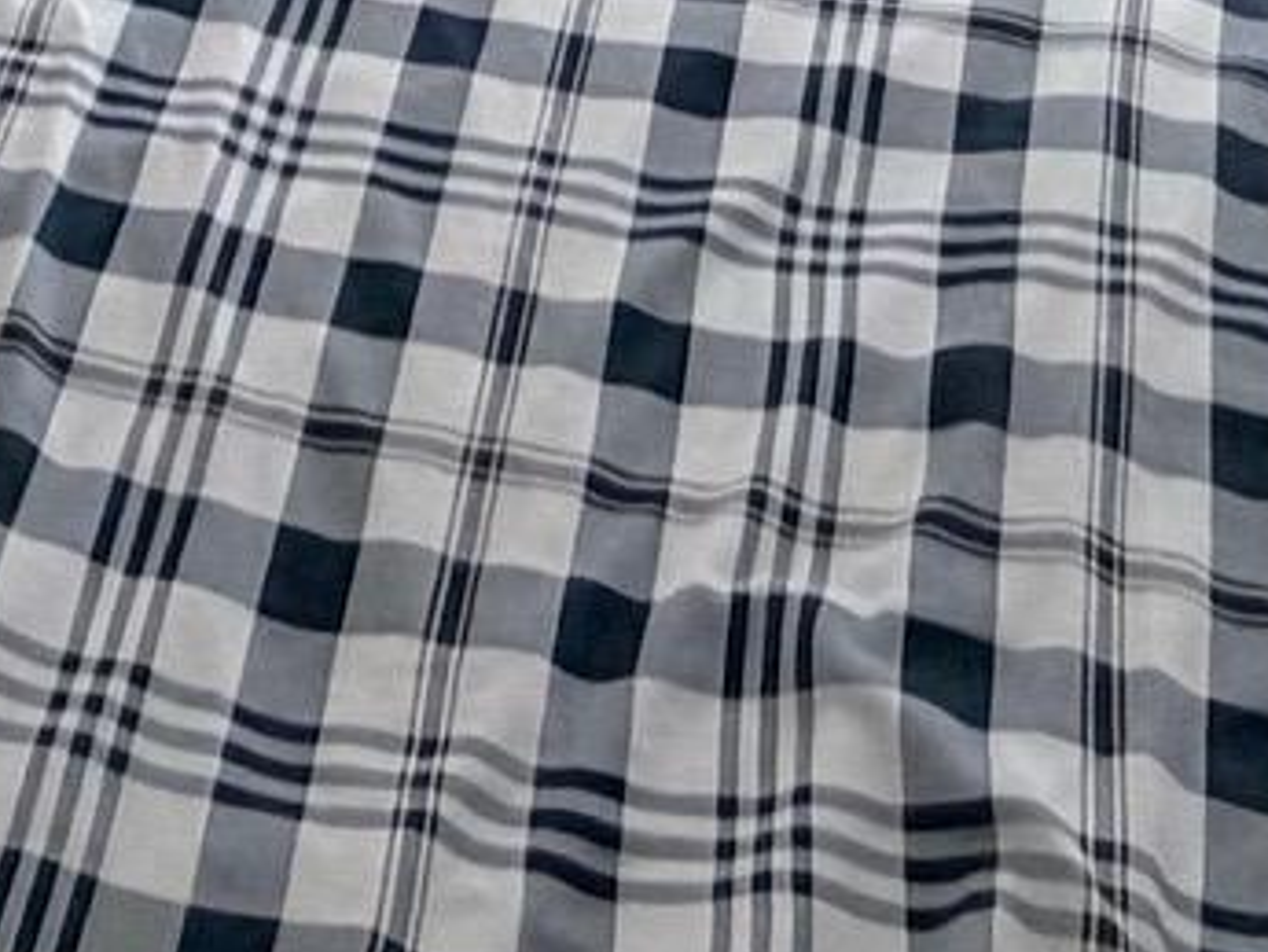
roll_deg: -2.1
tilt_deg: -13.9
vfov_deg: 11.6
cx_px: 595
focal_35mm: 83
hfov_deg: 23.5
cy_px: -1772
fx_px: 3041
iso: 125
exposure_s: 1/120
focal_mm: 2.22
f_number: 2.2
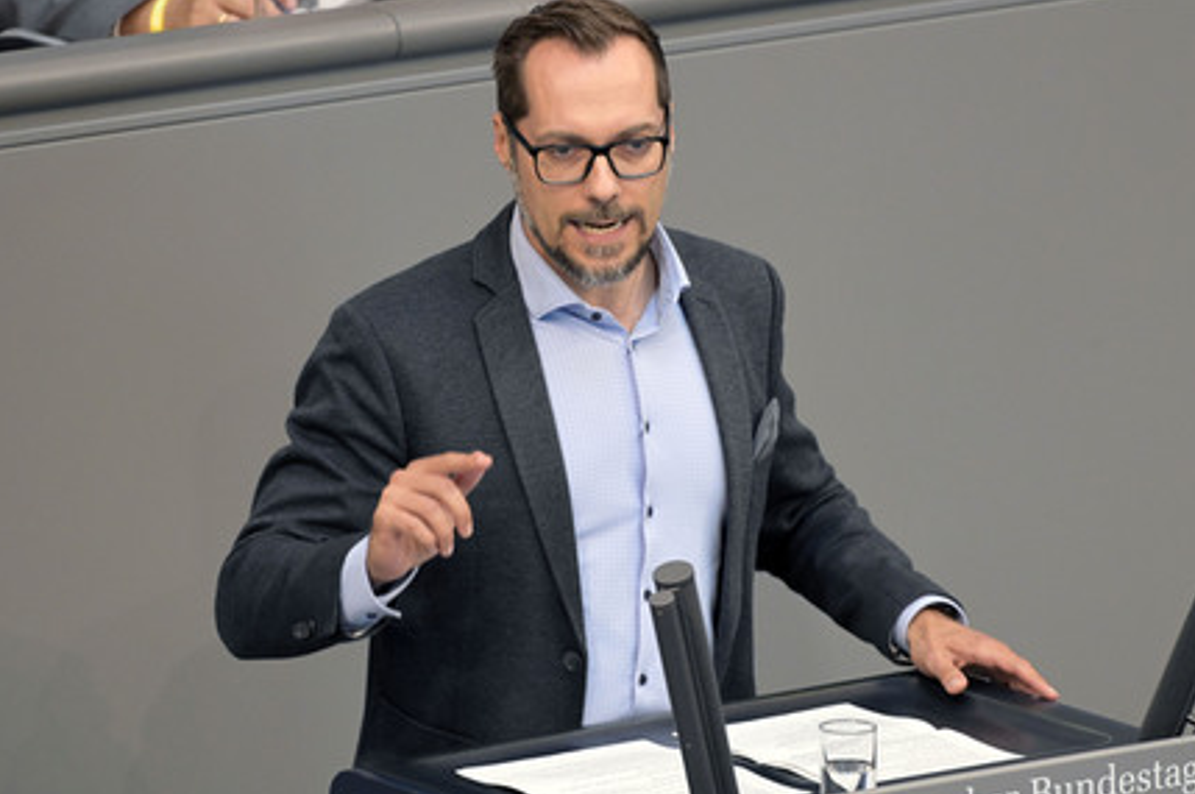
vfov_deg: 3.2
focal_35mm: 431
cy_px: 387
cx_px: 623
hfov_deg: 4.8
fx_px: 14290
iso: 8000
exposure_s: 1/320
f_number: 5.6
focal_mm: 410
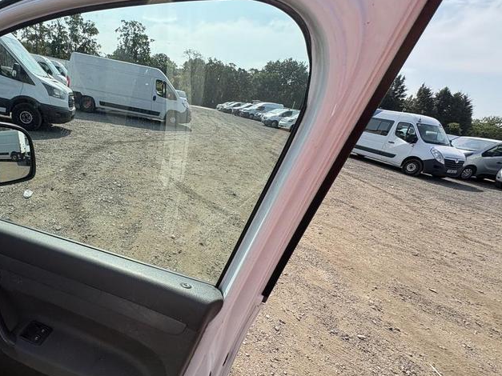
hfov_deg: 77.9
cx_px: 151
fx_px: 290
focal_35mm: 20
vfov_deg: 65.9
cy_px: 200
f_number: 2.2
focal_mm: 2.22
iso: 50
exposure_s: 1/956
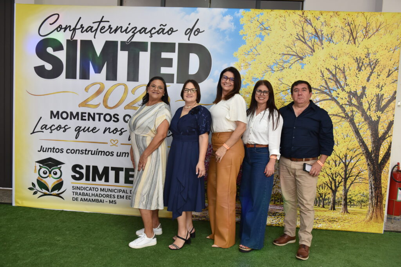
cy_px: 134
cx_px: 200
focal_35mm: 29
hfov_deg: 63.7
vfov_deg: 45.0
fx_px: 323
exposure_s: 1/125
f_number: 3.2
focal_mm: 29
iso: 1250
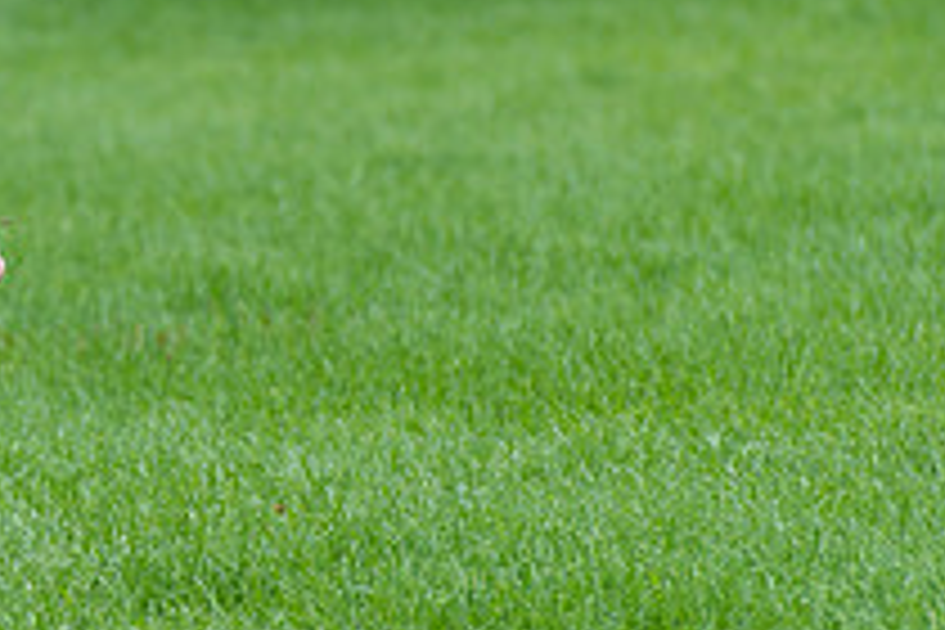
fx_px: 21812
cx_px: -386
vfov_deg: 1.7
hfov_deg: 2.5
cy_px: 176
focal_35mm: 831
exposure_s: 1/400
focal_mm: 200
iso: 400
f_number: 5
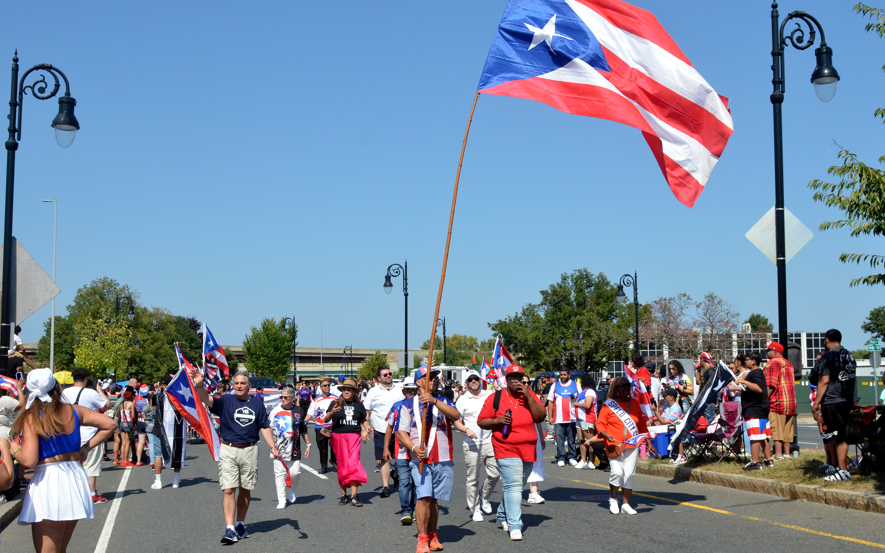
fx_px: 965
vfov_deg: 32.0
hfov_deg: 49.3
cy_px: 301
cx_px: 442
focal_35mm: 40
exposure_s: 1/4000
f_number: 8
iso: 1250
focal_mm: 24
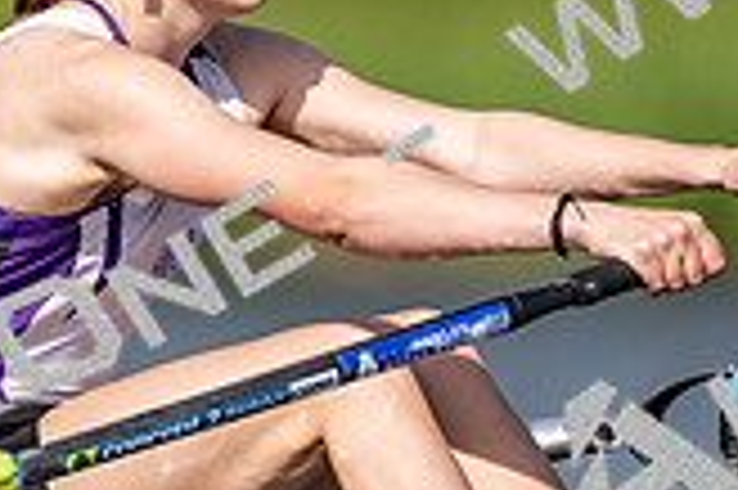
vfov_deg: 0.6
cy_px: 169
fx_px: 43477
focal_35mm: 2123
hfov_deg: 1.0
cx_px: 180
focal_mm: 600
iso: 220
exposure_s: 1/2500
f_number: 4
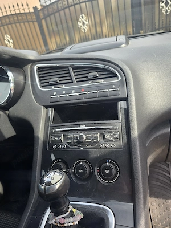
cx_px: 86
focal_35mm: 23
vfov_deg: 73.9
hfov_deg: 58.9
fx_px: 151
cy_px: 114
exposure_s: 1/182
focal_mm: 6.3
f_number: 1.7
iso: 20
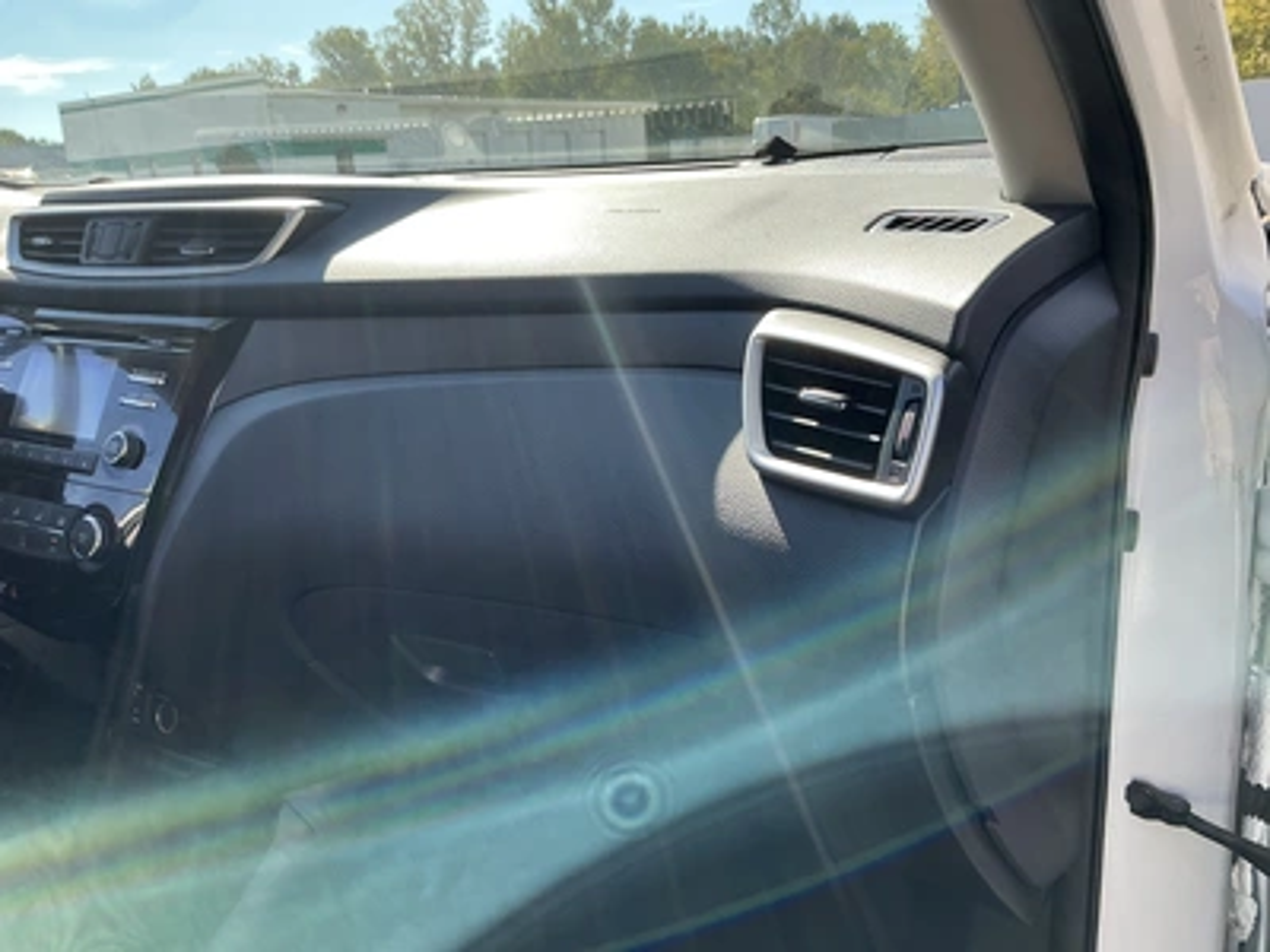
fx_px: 1027
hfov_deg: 63.4
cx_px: 635
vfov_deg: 49.7
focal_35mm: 28
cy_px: 476
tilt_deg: -17.1
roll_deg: +4.0
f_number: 1.8
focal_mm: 3
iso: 25
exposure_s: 1/272
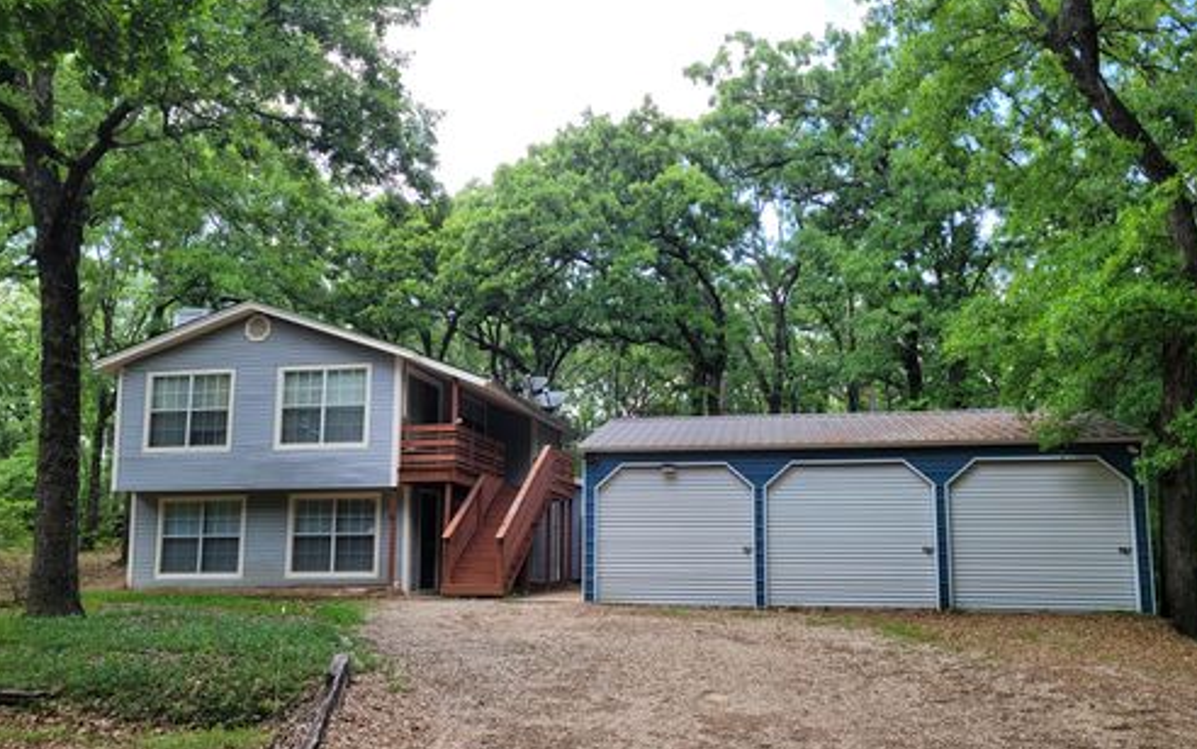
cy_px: 449
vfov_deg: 44.4
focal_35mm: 28
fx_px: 914
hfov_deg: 66.4
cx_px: 596
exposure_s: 1/434
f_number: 1.8
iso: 40
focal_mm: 5.4
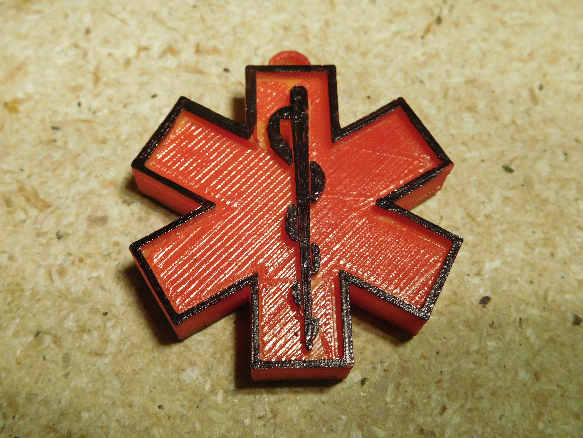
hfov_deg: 42.1
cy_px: 219
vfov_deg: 32.2
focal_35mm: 45
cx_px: 292
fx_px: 758
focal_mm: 8
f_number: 4
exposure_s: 1/30
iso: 360
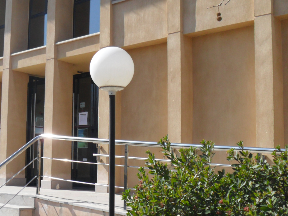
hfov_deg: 32.2
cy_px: 126
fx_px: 491
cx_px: 76
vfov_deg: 24.8
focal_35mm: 59
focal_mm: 6.3
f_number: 7.6
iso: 80
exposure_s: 1/180
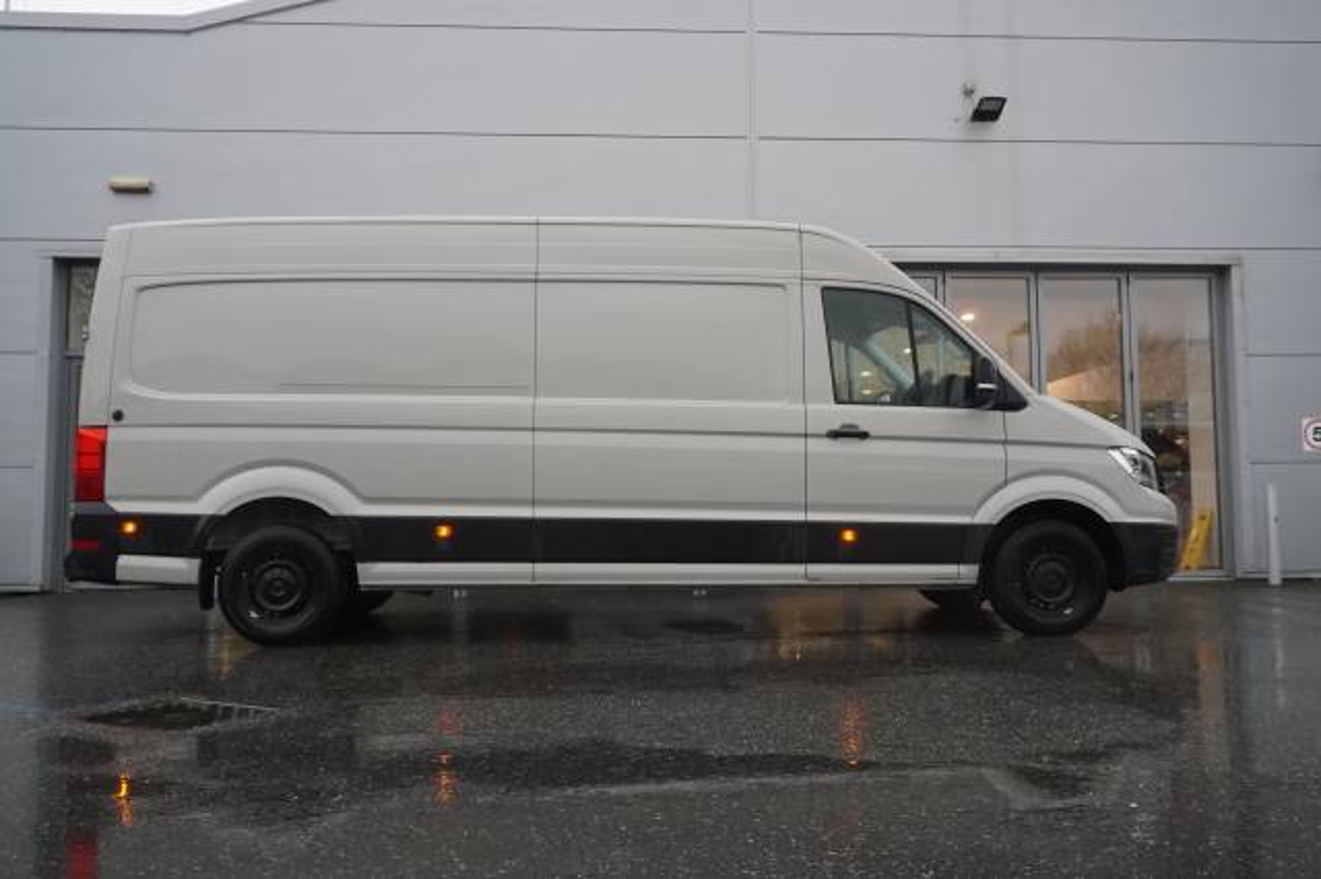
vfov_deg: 43.6
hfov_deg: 62.0
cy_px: 440
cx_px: 660
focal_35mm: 30
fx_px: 1100
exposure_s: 1/90
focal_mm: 20
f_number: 5.6
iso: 1000
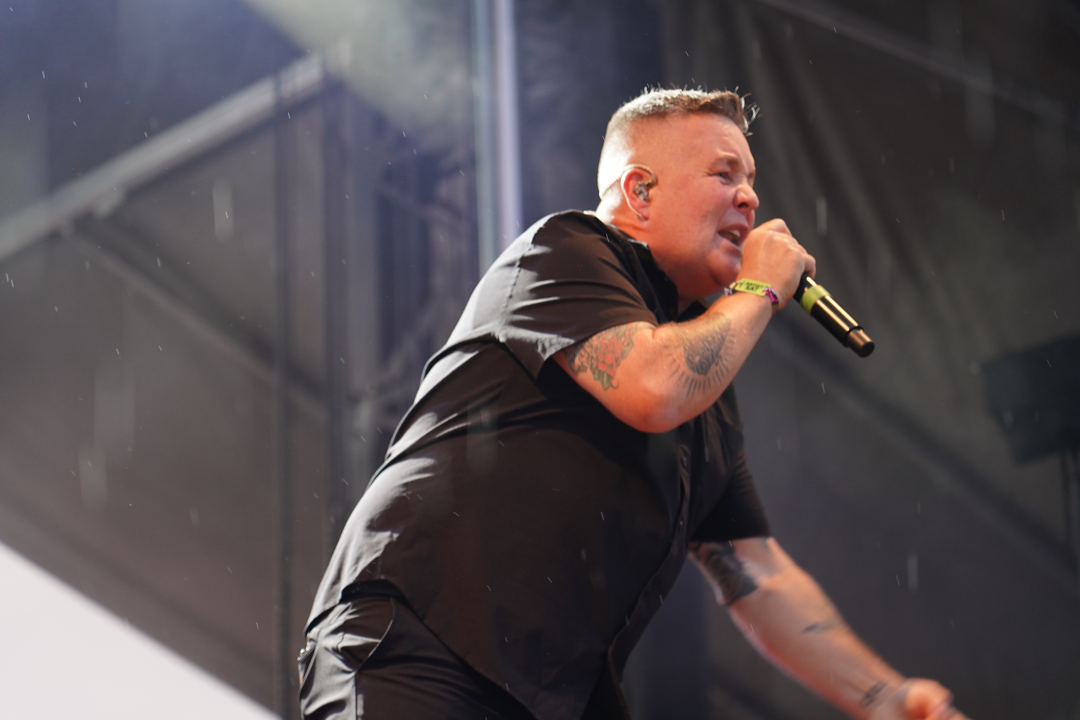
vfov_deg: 13.0
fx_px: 3150
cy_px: 360
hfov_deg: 19.5
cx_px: 540
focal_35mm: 105
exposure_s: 1/160
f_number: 4
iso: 1600
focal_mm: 105
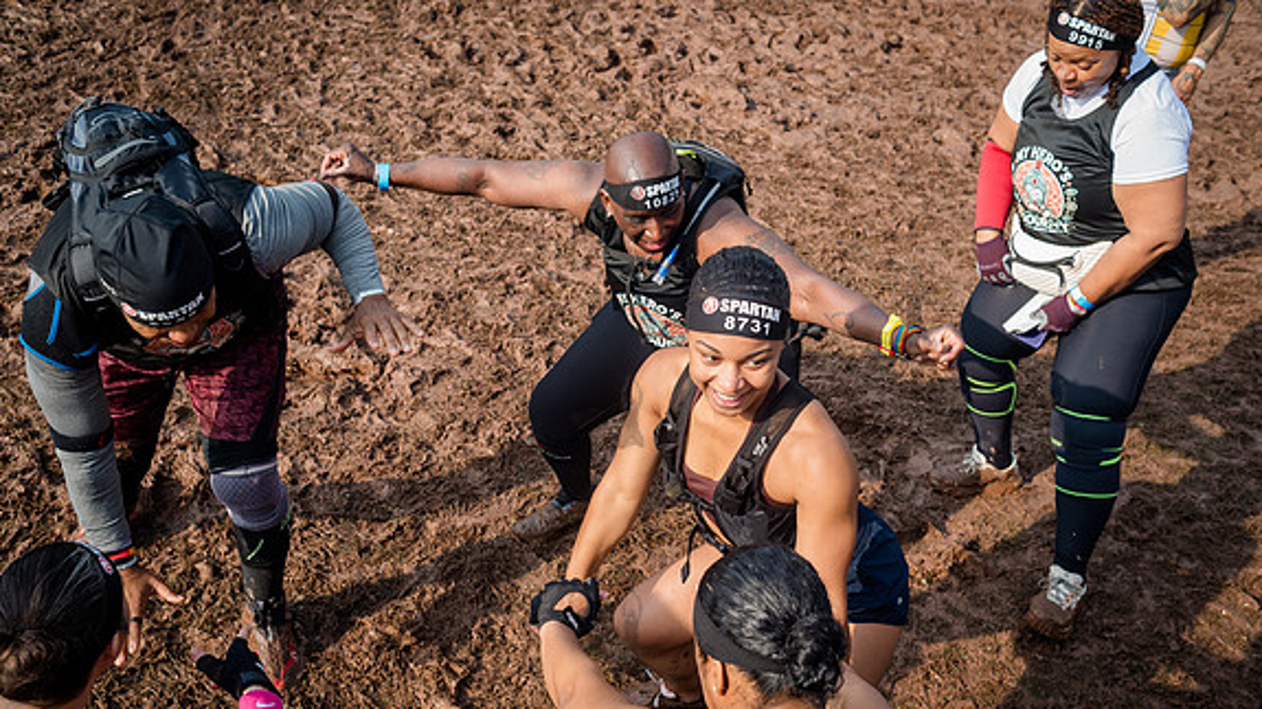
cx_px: 630
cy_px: 409
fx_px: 1238
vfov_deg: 31.9
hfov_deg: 54.0
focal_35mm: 37
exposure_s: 1/400
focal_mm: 35
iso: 250
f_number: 5.6
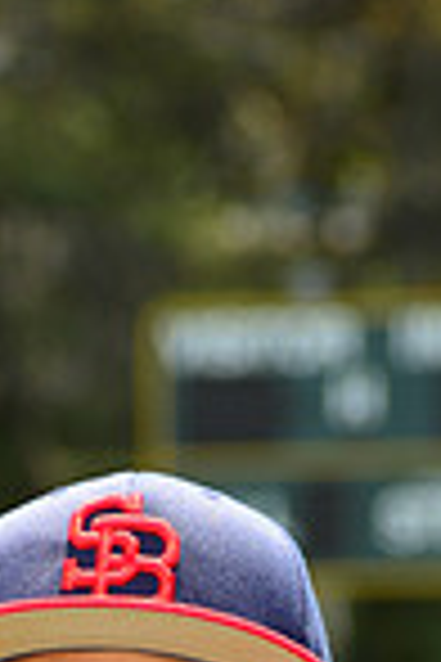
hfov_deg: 2.4
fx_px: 10491
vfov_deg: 3.6
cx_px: 2
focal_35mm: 571
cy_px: 1283
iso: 200
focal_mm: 145
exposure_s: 1/250
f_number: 8
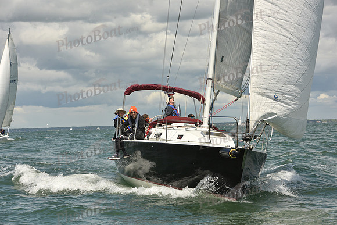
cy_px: 112
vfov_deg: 10.6
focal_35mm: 130
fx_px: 1217
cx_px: 168
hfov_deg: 15.8
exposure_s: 1/800
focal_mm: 130
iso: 320
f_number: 13
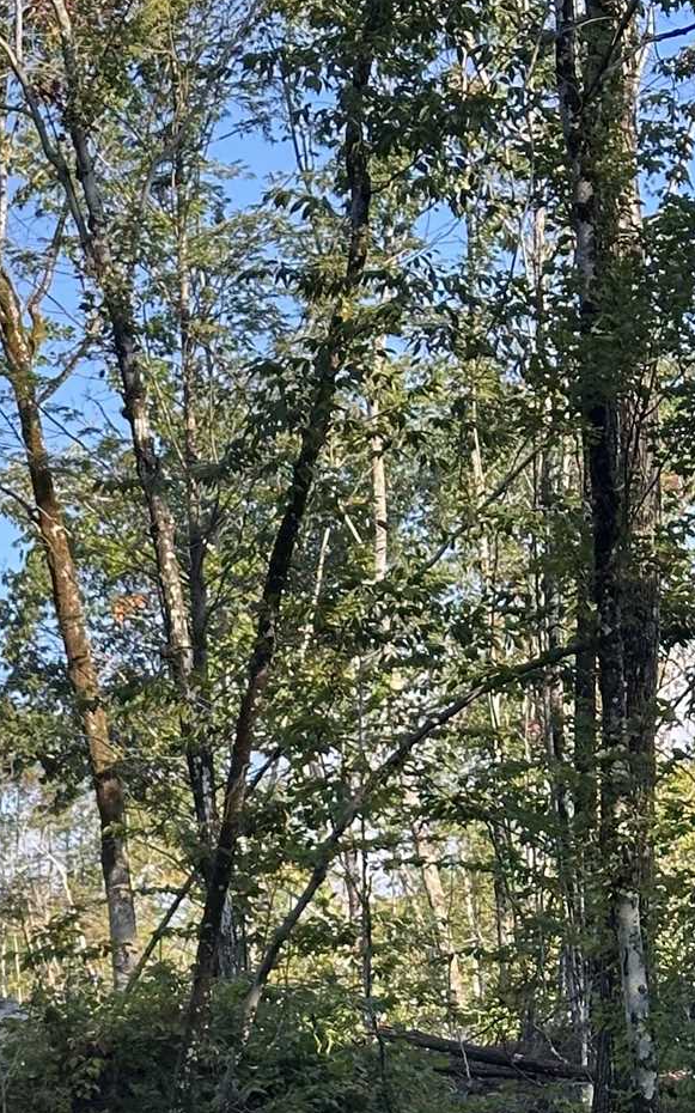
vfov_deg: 15.9
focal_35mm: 126
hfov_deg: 10.2
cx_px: -240
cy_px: 1348
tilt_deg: -0.4
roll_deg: +3.2
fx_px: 3820
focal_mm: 6.86
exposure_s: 1/785
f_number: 1.78
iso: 64
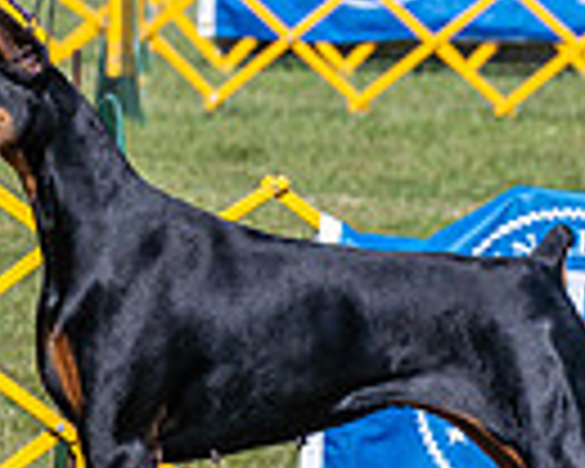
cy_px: -117
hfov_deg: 2.5
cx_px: 49
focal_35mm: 775
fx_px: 13418
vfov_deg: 2.0
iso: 250
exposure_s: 1/1250
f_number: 6.3
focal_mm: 159
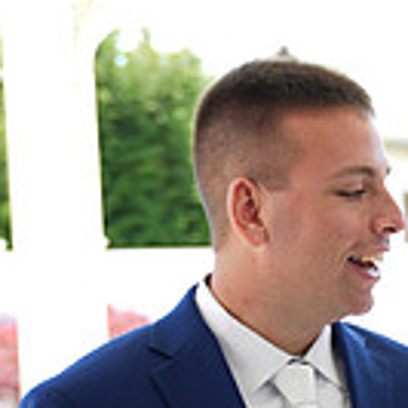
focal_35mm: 130
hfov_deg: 12.9
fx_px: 1734
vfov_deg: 13.2
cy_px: 456
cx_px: 552
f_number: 2.8
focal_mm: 35
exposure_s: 1/100
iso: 50
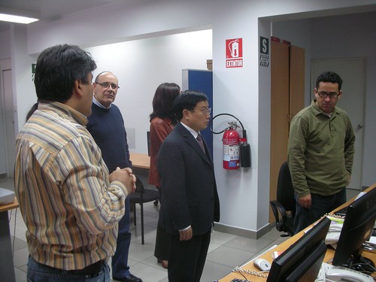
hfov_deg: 52.6
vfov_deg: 40.7
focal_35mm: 35
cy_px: 141
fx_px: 380
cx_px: 188
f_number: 2.8
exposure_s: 1/30
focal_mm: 5.8
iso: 164
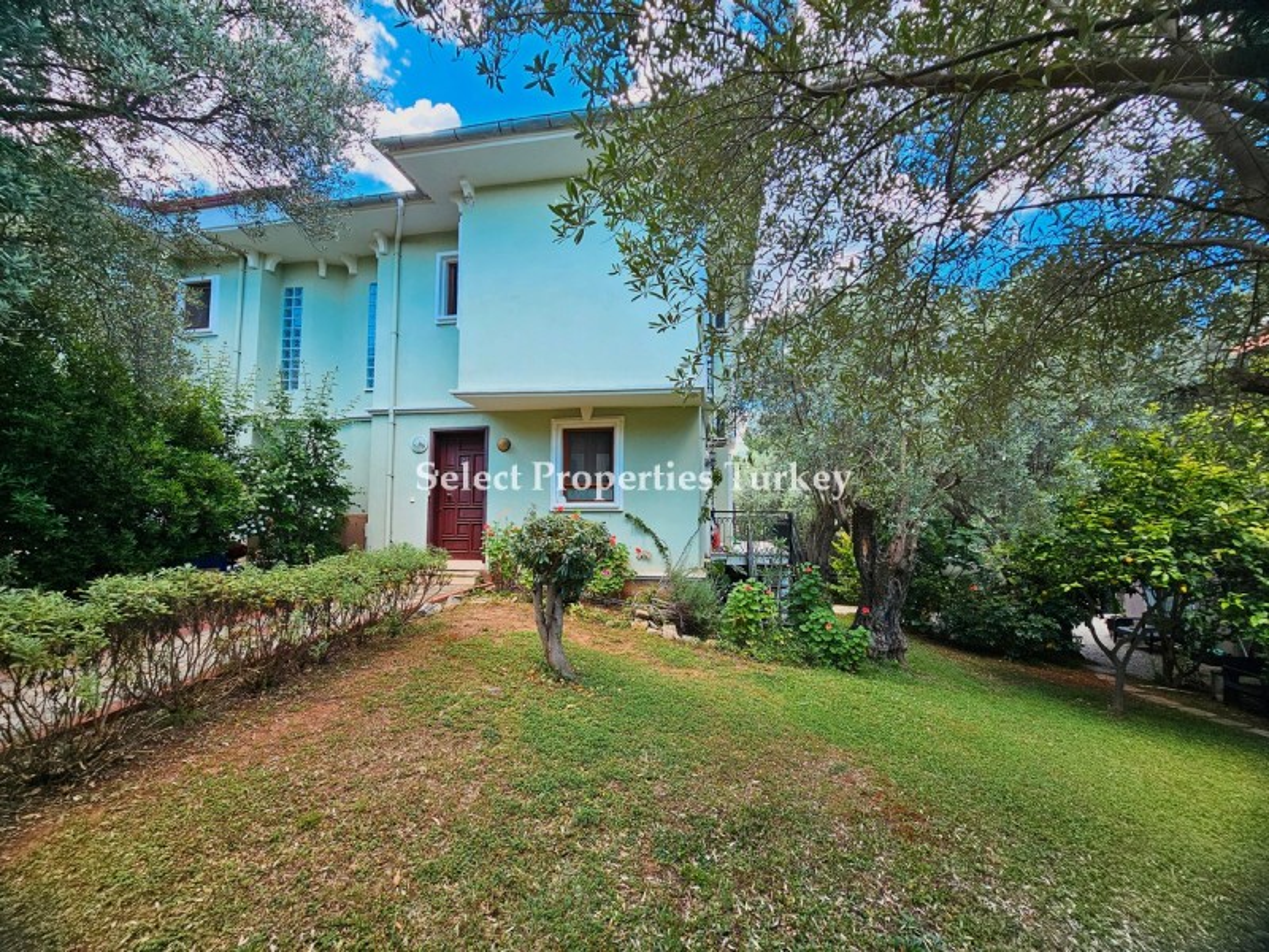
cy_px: 476
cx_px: 634
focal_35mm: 13
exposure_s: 1/278
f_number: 2.2
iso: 50
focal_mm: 2.2
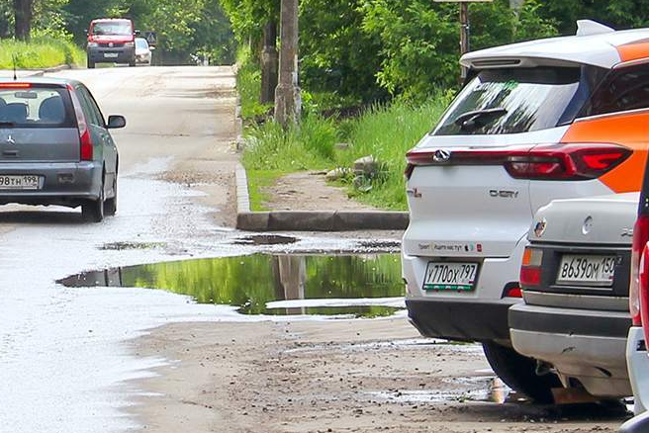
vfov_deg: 2.2
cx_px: -176
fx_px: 11127
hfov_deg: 3.3
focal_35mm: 617
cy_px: 221
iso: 100
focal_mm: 50
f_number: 8
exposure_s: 1/160
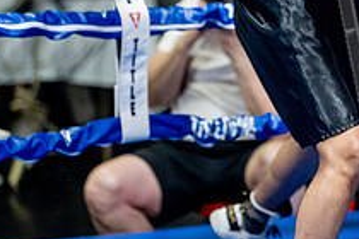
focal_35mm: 271
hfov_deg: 7.6
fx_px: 2702
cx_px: 337
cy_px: -21
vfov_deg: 5.1
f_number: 2
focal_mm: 98
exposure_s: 1/800
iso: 4000
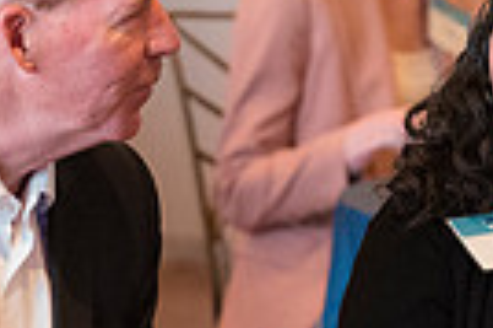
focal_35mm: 455
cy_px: 68
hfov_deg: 4.5
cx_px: 556
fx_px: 6223
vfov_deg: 3.0
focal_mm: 105
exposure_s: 1/100
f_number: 2.8
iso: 6400
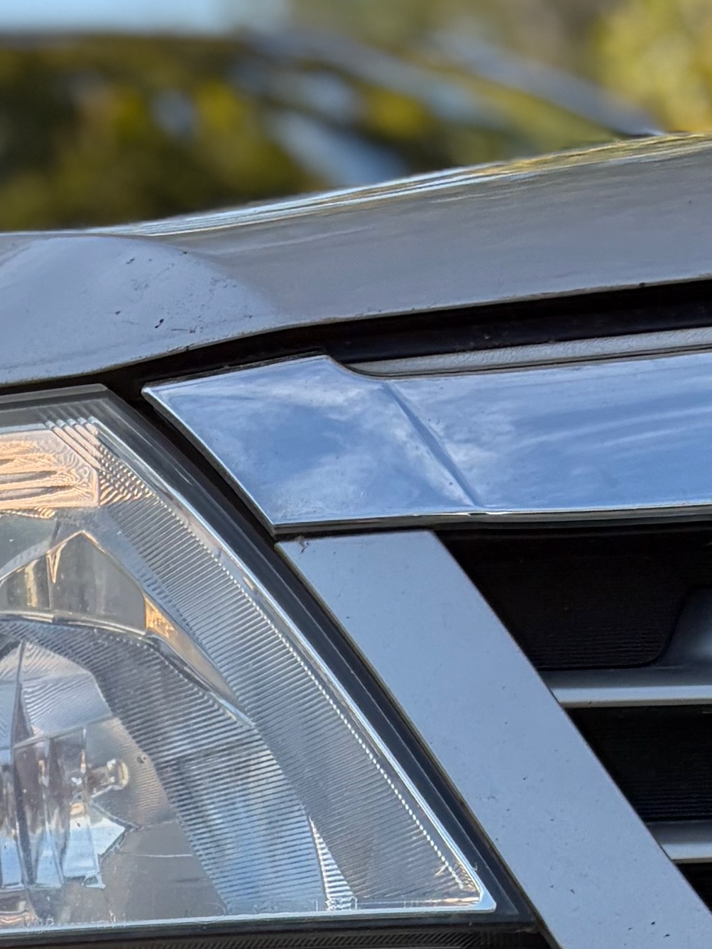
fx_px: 3045
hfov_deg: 12.8
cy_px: 1592
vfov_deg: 15.7
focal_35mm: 111
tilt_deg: -14.9
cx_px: -270
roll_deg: +7.4
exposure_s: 1/1550
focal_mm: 5.96
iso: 64
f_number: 1.6
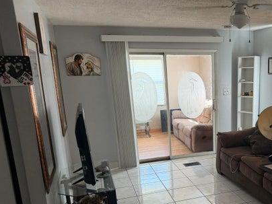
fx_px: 299
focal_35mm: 38
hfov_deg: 46.6
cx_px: 214
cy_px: 145
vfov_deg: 37.1
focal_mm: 6.76
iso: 200
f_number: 1.78
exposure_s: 1/60
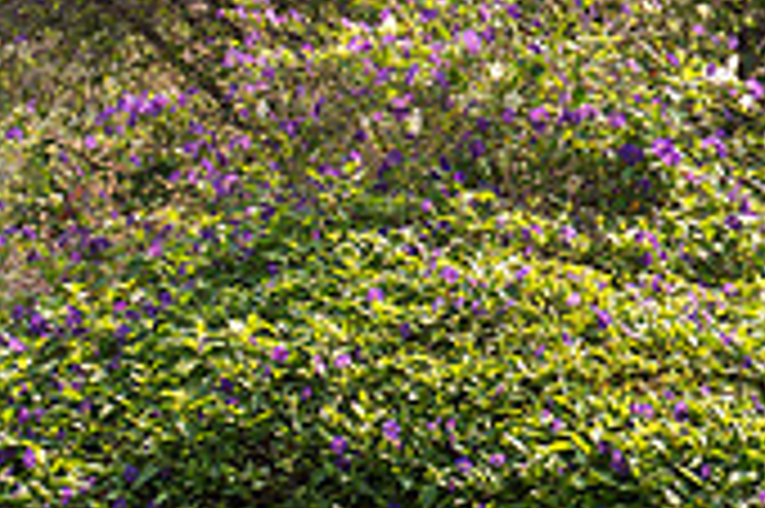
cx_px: 230
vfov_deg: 6.0
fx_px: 4777
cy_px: -241
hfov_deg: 9.1
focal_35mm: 225
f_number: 7.1
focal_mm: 66
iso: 100
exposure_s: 1/160
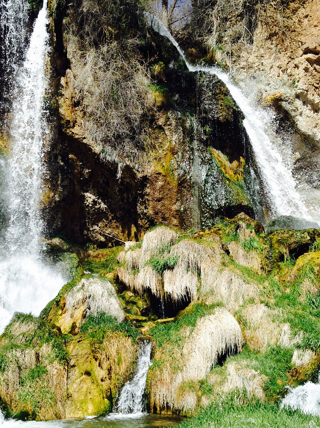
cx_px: 153
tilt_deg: +8.6
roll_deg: -0.4
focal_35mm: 49
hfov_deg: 29.7
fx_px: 604
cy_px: 236
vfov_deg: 38.9
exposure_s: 1/1550
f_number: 2.4
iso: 50
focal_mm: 4.12
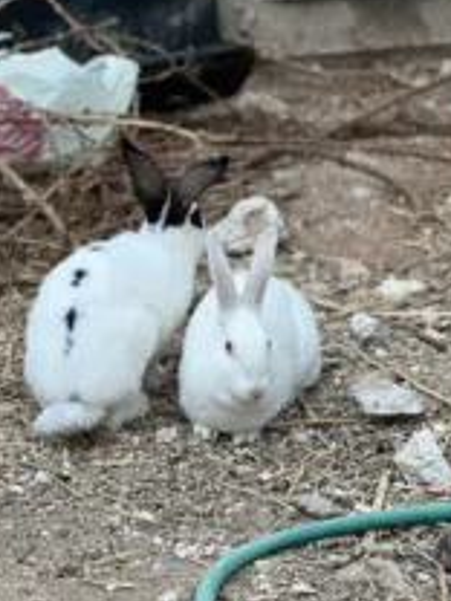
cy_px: 257
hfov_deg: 10.0
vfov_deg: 13.3
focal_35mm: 148
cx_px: 226
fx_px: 2571
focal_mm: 9
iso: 250
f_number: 2.8
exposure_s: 1/117
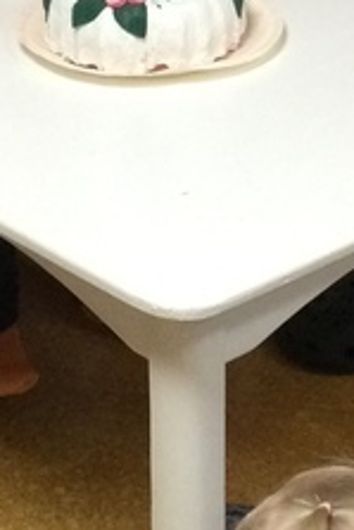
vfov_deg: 13.3
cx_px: 215
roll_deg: +1.1
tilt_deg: -27.2
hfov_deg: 8.9
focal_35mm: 154
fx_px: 2268
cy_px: 114
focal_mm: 3.3
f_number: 2.4
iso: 125
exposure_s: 1/33
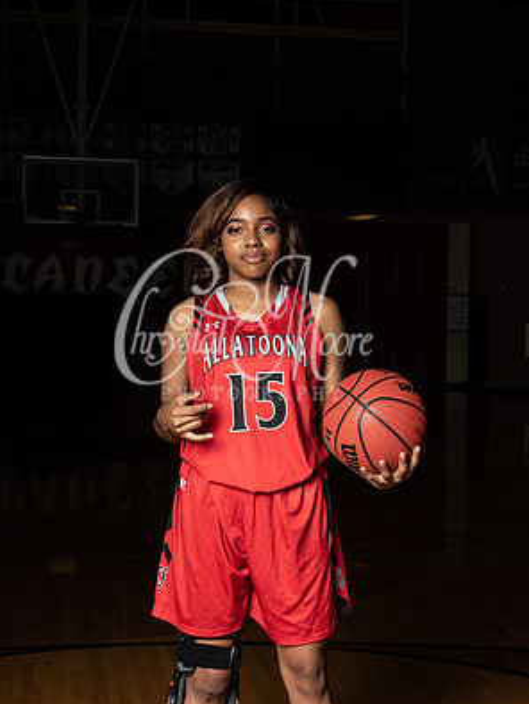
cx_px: 266
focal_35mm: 68
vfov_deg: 28.5
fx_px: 1384
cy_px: 311
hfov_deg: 21.6
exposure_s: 1/200
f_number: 14
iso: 320
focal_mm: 62
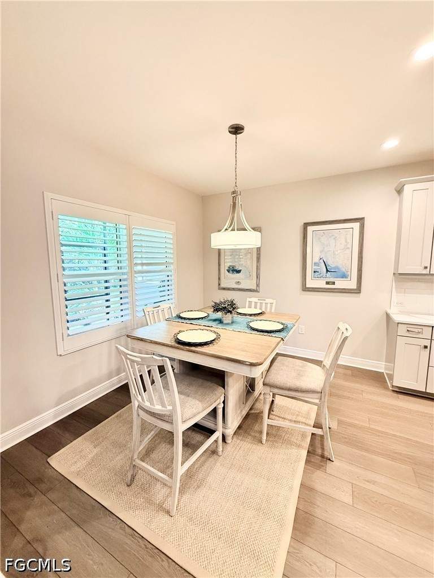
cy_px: 289
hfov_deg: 85.7
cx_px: 217
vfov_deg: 102.1
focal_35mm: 14
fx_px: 234
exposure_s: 1/120
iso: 320
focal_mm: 2.22
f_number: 2.2
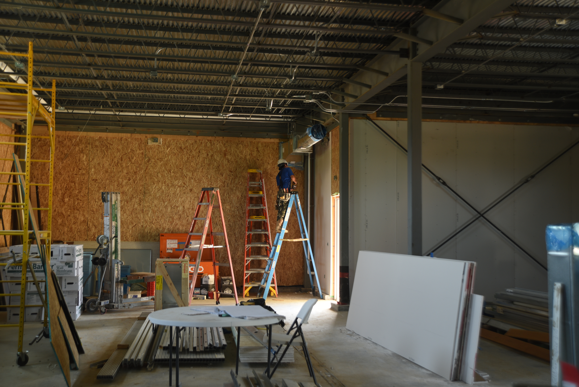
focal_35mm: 40
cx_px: 290
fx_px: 644
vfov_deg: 33.4
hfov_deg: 48.4
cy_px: 194
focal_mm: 40
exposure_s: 1/30
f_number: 3.3
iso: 250
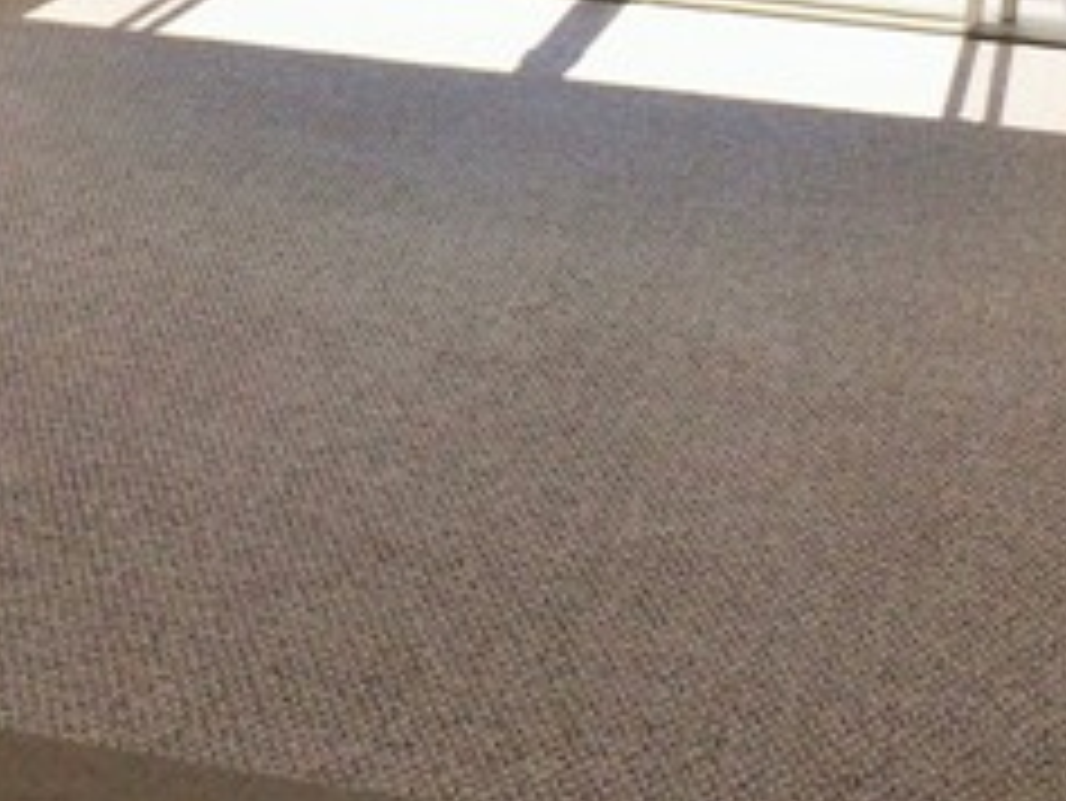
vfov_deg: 17.3
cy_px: -184
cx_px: 526
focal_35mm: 81
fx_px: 2496
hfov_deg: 24.1
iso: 32
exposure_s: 1/1244
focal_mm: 4.12
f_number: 2.2
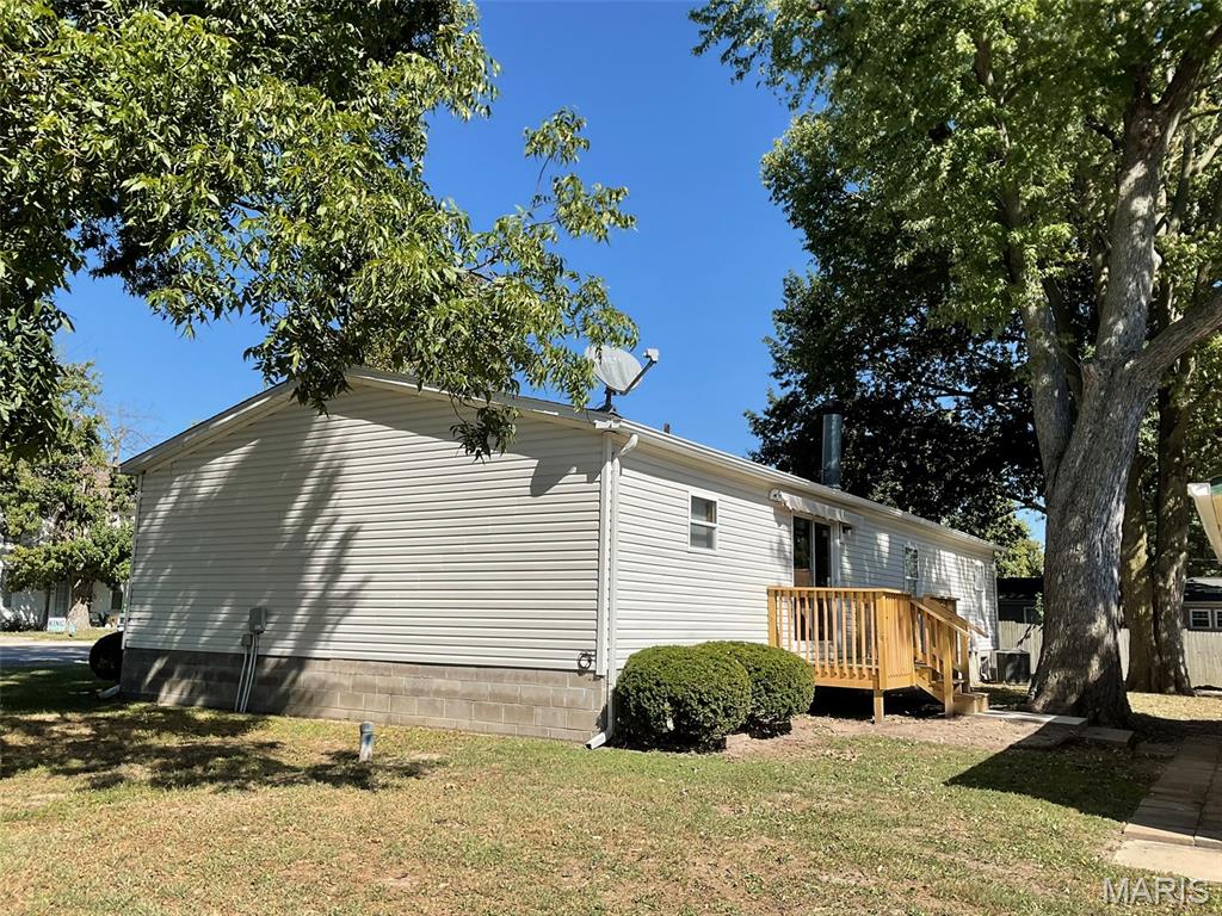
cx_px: 611
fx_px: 1024
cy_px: 458
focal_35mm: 29
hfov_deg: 61.7
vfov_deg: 48.2
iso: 16
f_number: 1.8
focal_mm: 3
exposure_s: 1/1848
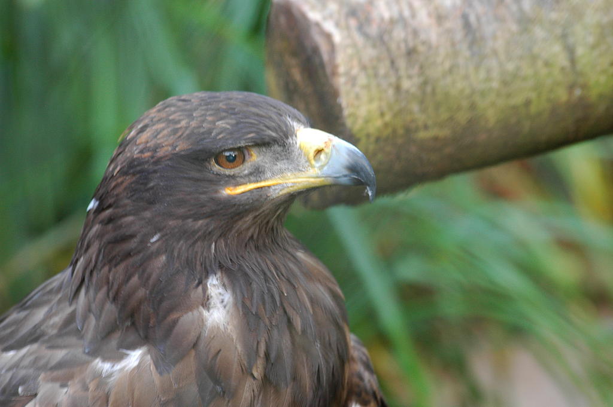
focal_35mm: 255
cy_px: 204
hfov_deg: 8.1
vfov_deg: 5.4
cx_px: 306
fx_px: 4338
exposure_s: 1/25
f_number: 9
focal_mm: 170
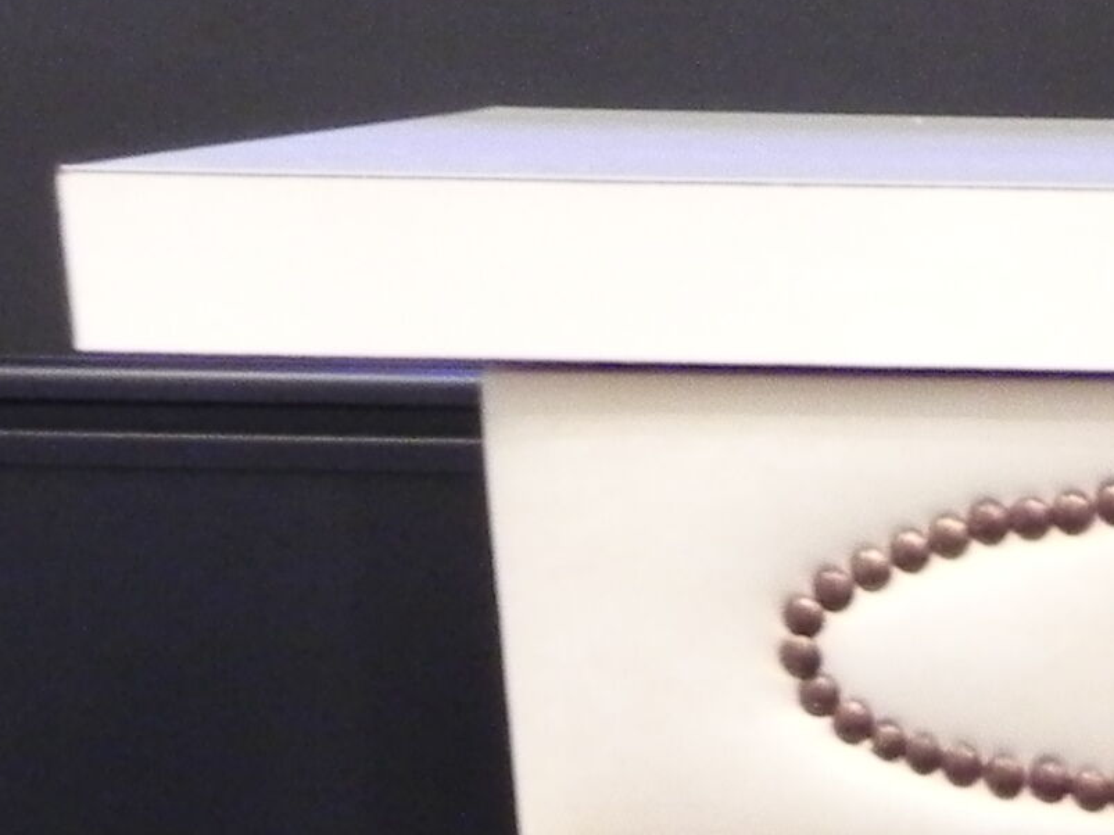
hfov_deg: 12.4
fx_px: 4827
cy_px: 1756
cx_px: 1731
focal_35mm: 150
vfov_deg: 9.2
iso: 400
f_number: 2.8
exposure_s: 1/5
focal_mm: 5.9
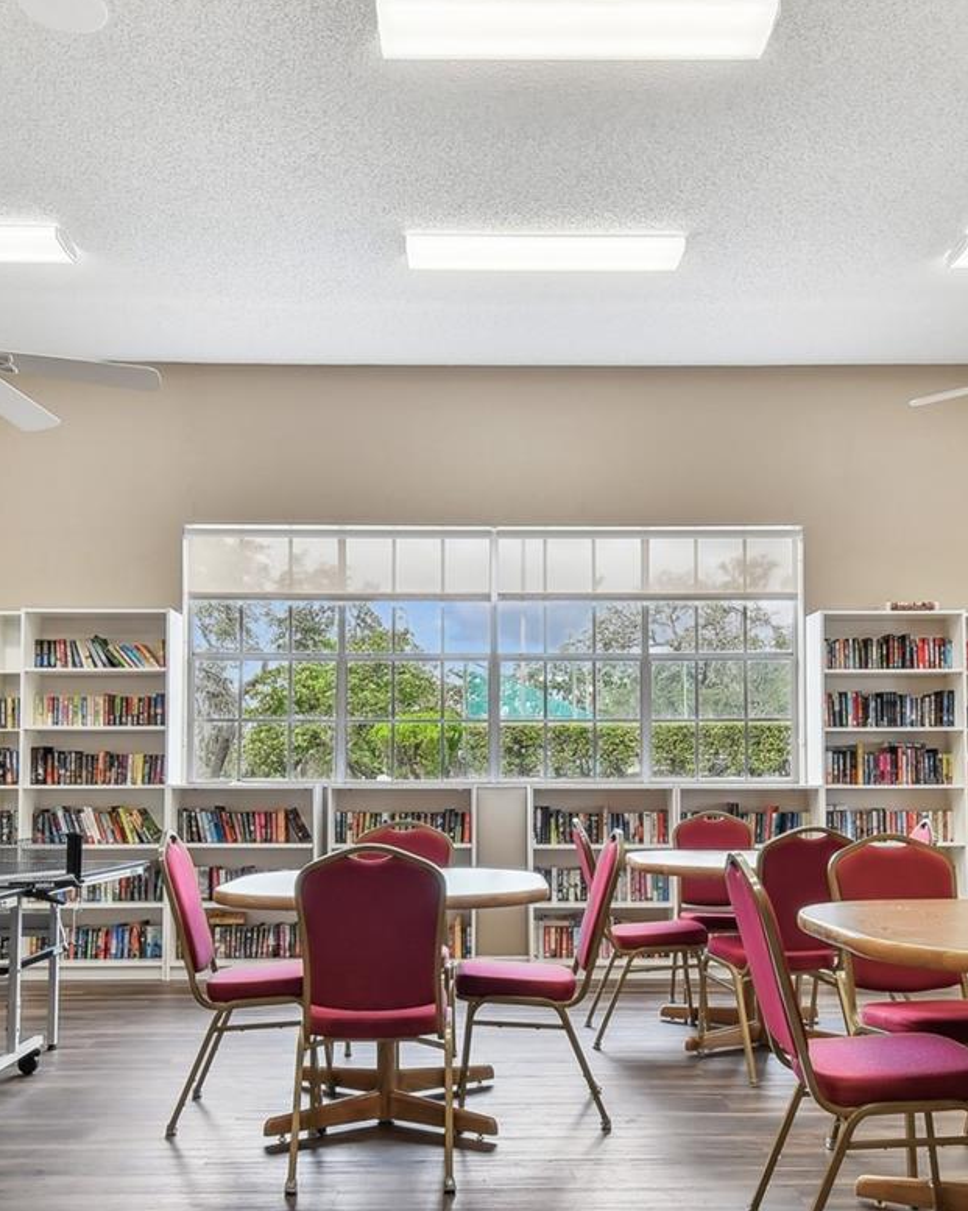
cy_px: 747
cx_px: 494
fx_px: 1039
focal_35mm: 29
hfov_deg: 49.9
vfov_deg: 59.8
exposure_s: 1/6
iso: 100
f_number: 7.1
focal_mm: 10
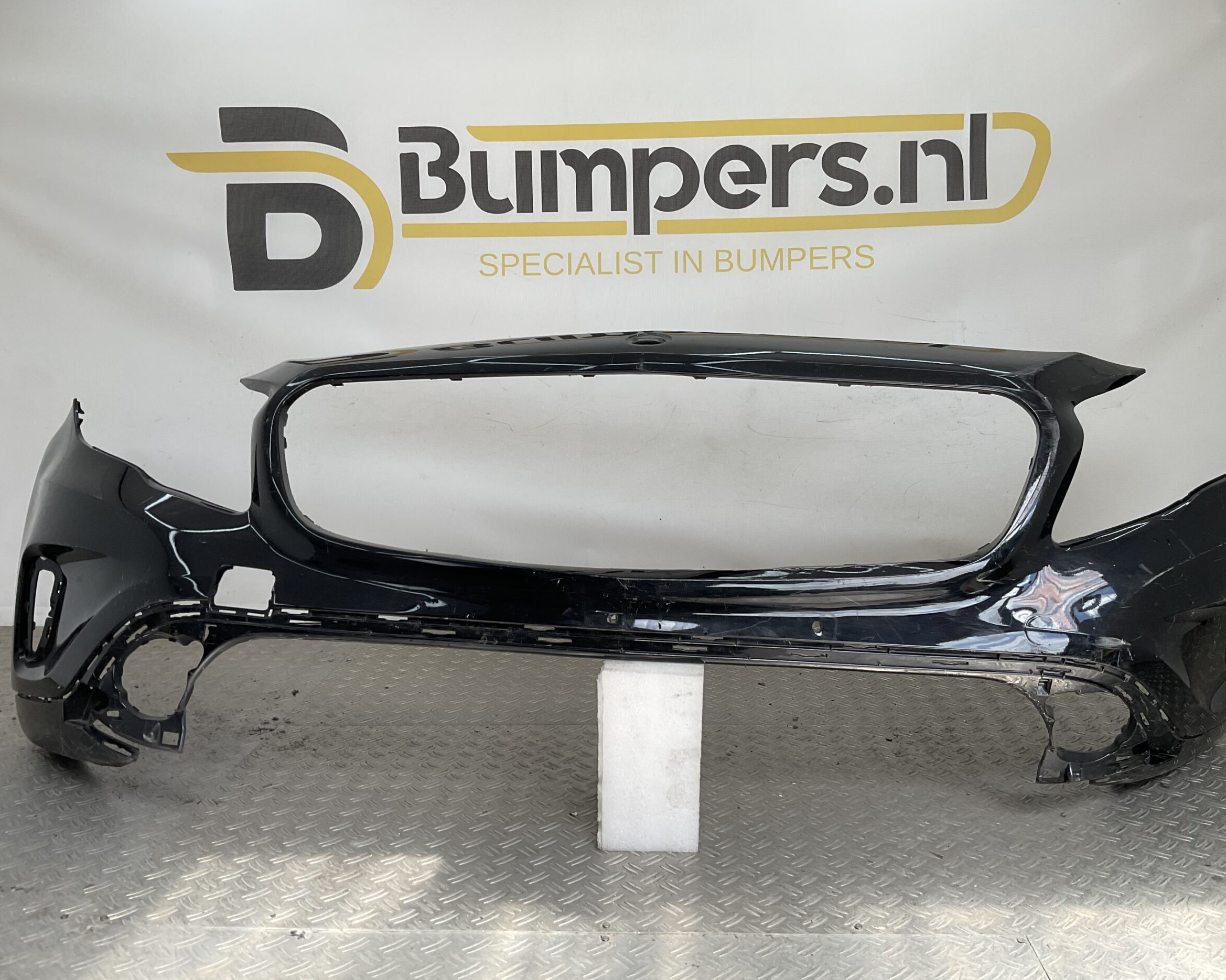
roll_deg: -1.0
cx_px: 653
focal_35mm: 31
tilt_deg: -9.8
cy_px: 489
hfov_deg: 57.1
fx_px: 1125
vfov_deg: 47.1
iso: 16
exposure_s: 1/446
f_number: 1.8
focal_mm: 3
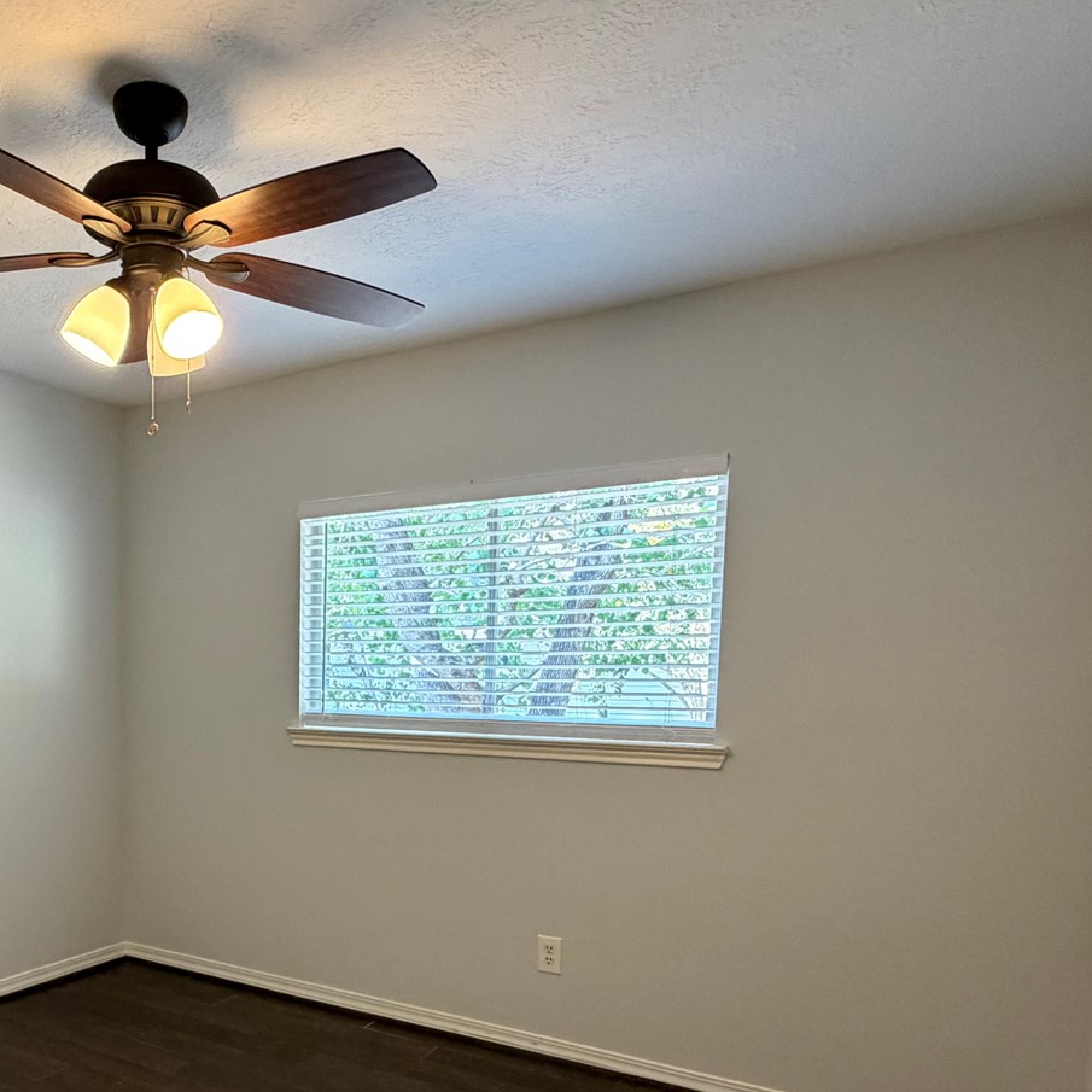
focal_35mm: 28
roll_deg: -0.3
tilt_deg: -6.2
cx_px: 247
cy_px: 764
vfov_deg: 55.6
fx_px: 999
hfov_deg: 54.1
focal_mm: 2.22
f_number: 2.2
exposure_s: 1/60
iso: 320
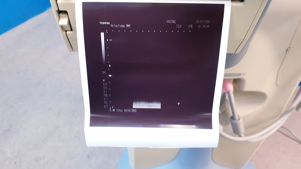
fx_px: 231
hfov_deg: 66.1
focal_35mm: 29
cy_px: 74
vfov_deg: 40.1
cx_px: 148
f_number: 2.4
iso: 400
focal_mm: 4.3
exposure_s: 1/50
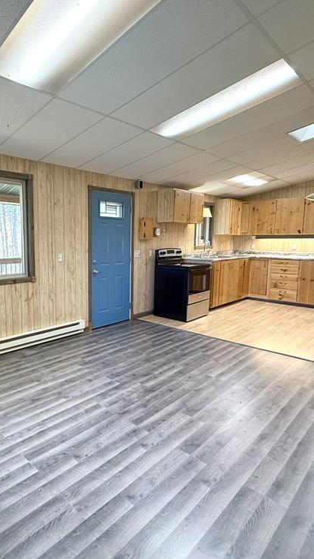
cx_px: 68
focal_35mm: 21
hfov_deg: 50.6
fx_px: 311
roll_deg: +0.6
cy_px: 277
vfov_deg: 83.9
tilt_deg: -6.4
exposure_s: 1/120
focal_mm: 2.22
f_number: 2.2
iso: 250
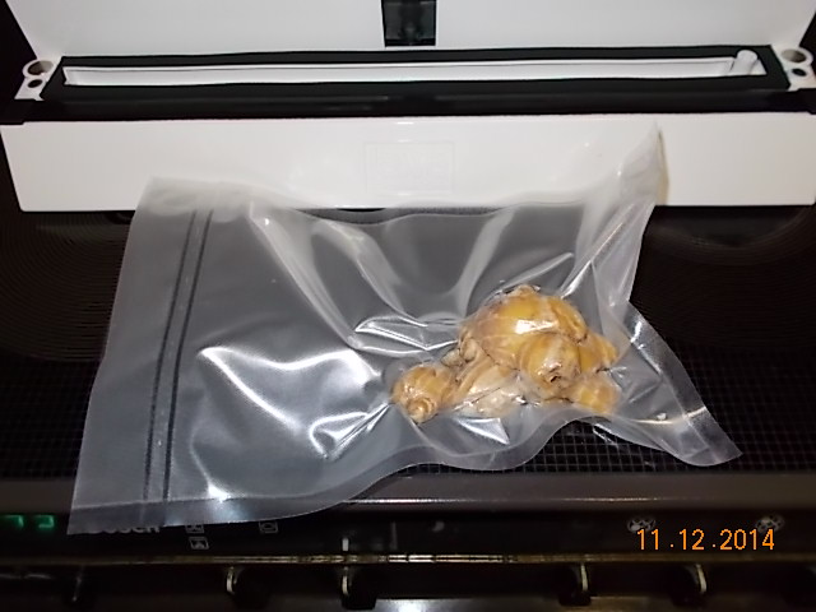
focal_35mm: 30
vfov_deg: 46.8
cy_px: 306
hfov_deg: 60.0
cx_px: 408
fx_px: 707
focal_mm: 5.3
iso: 200
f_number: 3.4
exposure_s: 1/25
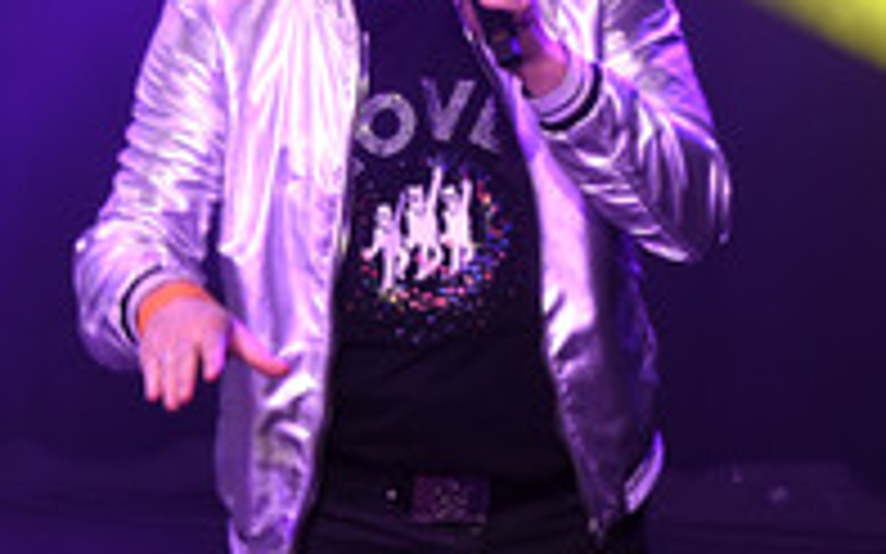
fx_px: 11422
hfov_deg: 4.4
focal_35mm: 473
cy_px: 149
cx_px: -115
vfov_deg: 2.8
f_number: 5.6
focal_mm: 135
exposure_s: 1/200
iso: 800
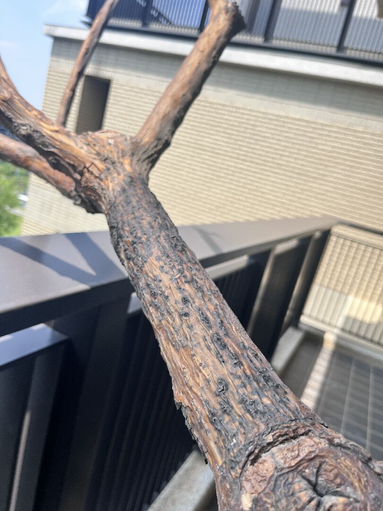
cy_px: 256
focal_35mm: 26
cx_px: 192
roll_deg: -13.6
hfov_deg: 53.1
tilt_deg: -13.4
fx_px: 384
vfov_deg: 67.3
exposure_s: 1/756
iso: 50
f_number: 1.6
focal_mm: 5.1
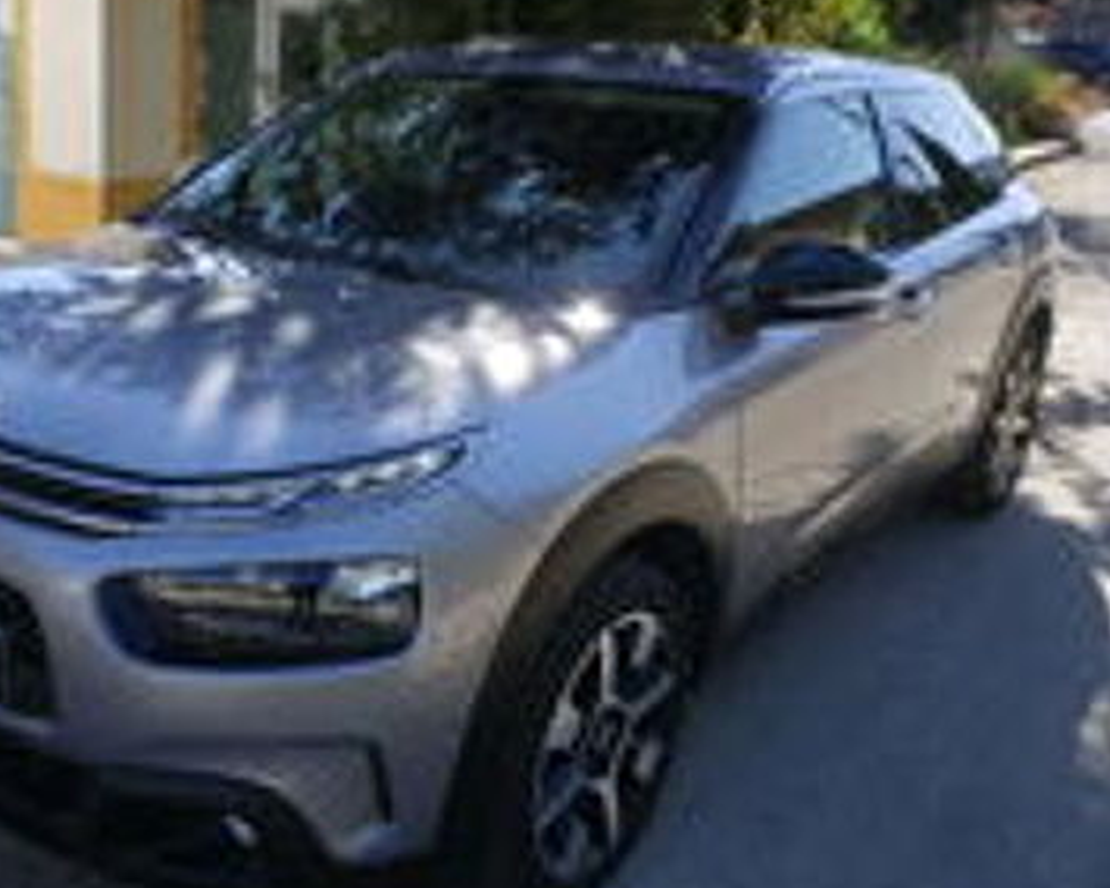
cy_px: 366
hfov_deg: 48.3
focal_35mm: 37
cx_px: 369
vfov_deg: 40.0
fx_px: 1216
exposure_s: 1/250
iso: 80
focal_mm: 5.05
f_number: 3.5
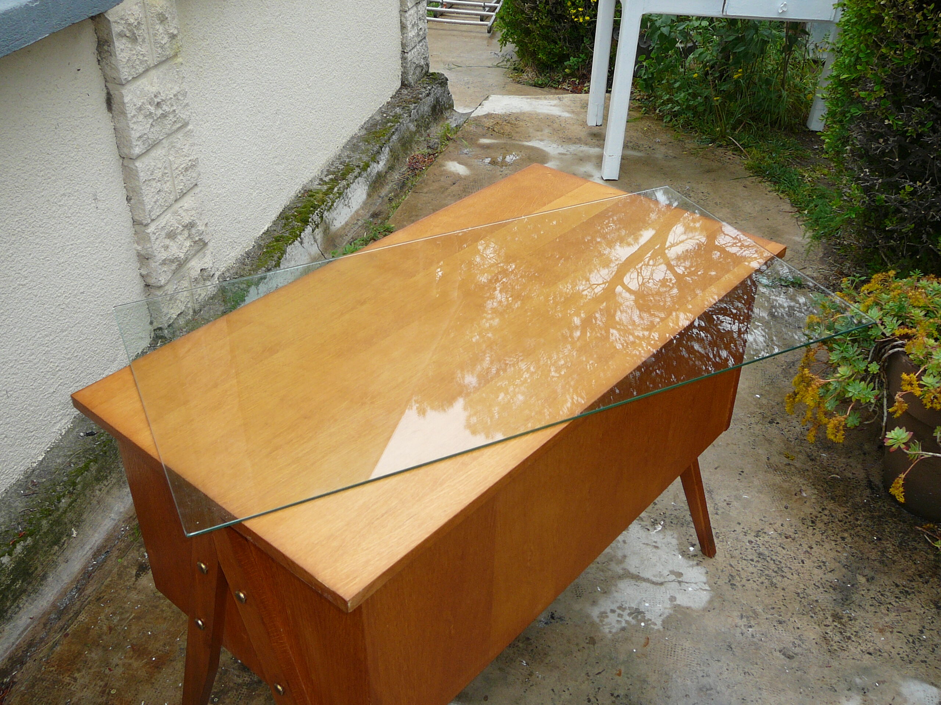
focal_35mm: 35
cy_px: 352
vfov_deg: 40.7
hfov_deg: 52.6
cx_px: 470
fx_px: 951
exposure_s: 1/400
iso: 80
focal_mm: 5.2
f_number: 2.8
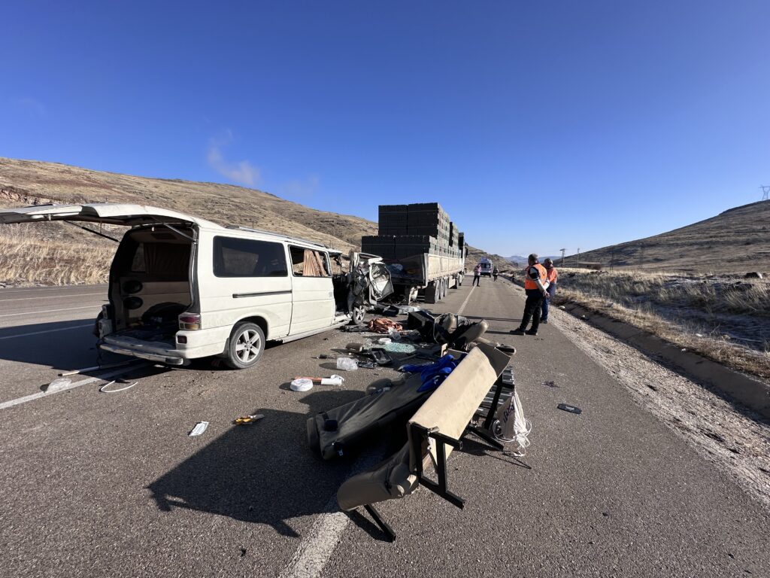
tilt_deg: -7.8
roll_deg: -1.3
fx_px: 311
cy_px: 289
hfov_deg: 102.1
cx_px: 385
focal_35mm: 14
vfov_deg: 85.7
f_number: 2.2
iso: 50
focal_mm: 2.22
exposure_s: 1/2506
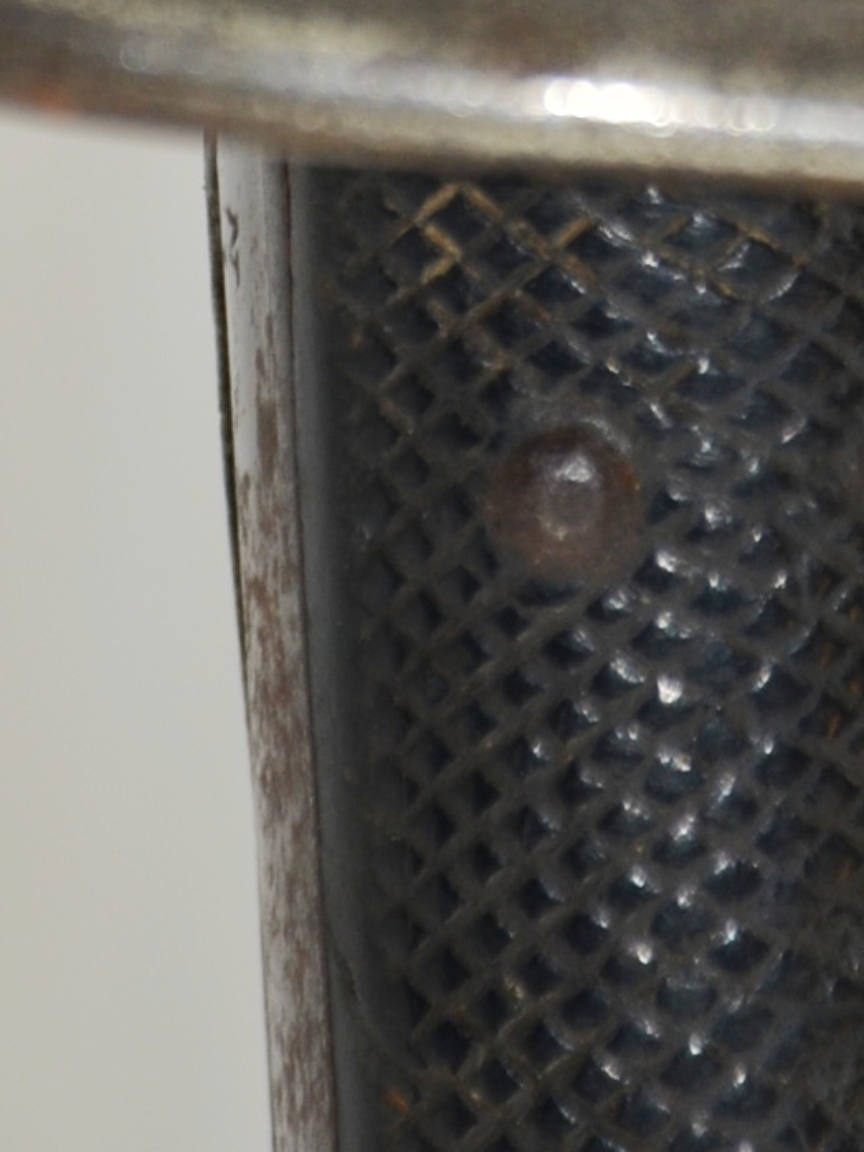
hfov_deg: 2.2
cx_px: 631
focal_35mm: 687
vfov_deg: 2.9
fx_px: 22846
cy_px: -699
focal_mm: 135
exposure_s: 1/160
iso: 200
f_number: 5.6
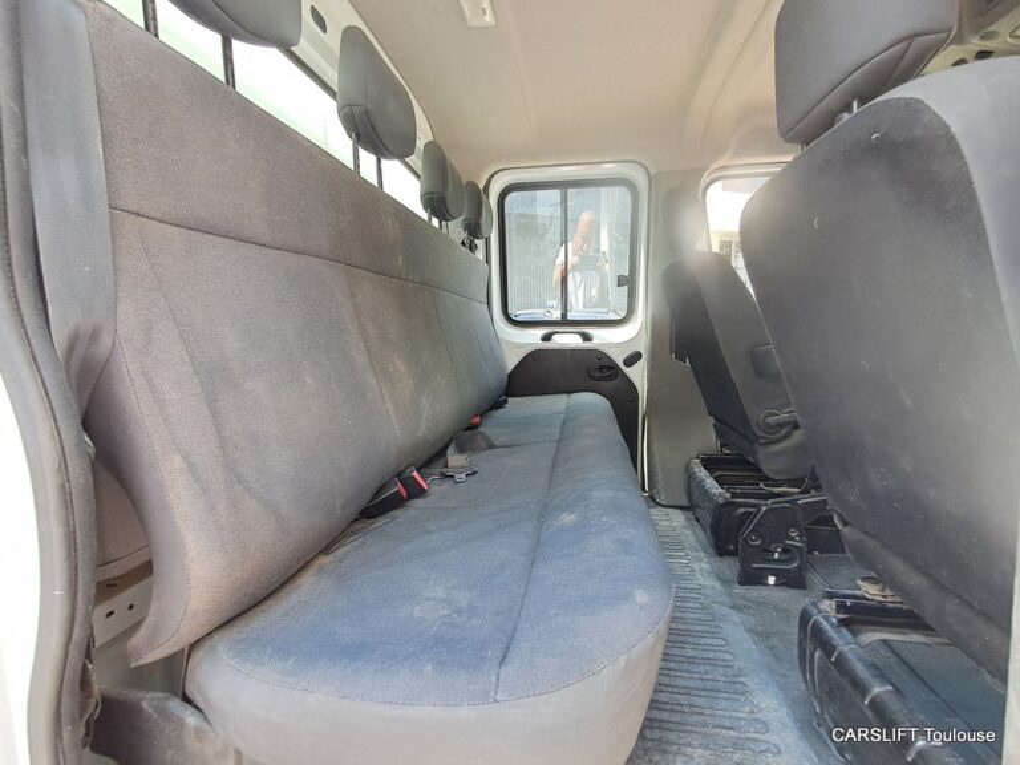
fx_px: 471
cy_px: 382
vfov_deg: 78.1
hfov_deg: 94.5
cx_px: 510
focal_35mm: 16
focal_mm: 1.64
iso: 40
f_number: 2.2
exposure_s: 1/117
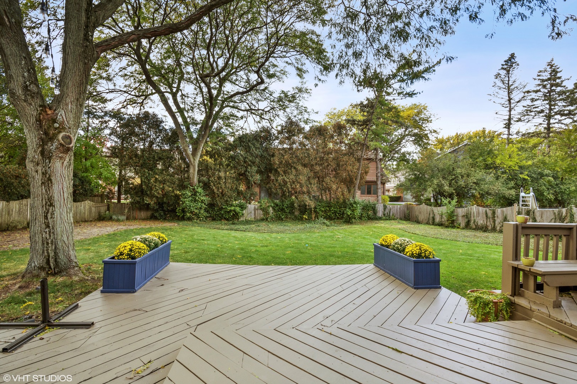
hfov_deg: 100.4
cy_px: 192
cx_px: 288
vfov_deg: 77.2
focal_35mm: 15
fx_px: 240
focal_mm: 10
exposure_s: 1/60
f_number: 11
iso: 100
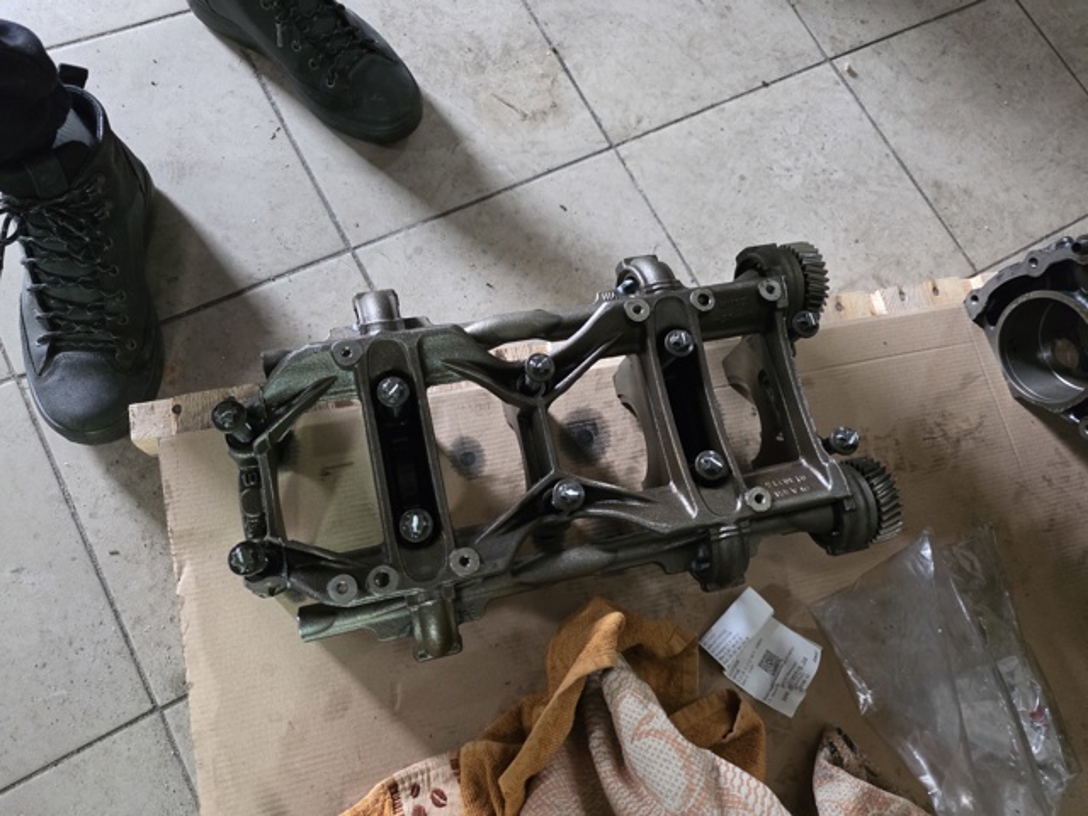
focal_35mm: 23
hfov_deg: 73.9
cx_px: 544
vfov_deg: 58.9
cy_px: 408
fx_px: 723
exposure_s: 1/100
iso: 1600
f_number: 1.7
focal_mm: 6.3
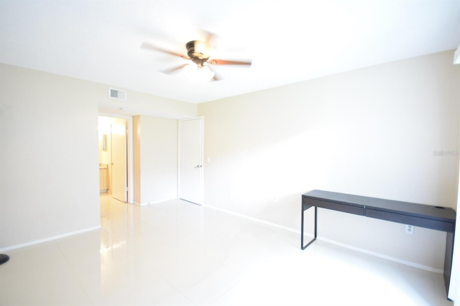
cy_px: 153
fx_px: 192
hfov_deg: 100.4
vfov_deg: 77.3
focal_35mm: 15
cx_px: 230
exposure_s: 1/50
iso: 2000
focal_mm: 10
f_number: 4
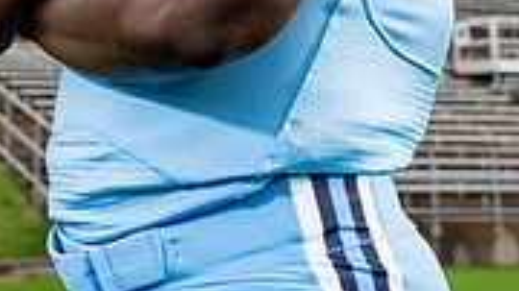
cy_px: -300
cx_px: 130
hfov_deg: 18.5
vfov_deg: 9.8
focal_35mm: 115
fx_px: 1582
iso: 160
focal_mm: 44
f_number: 6.3
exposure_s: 1/250
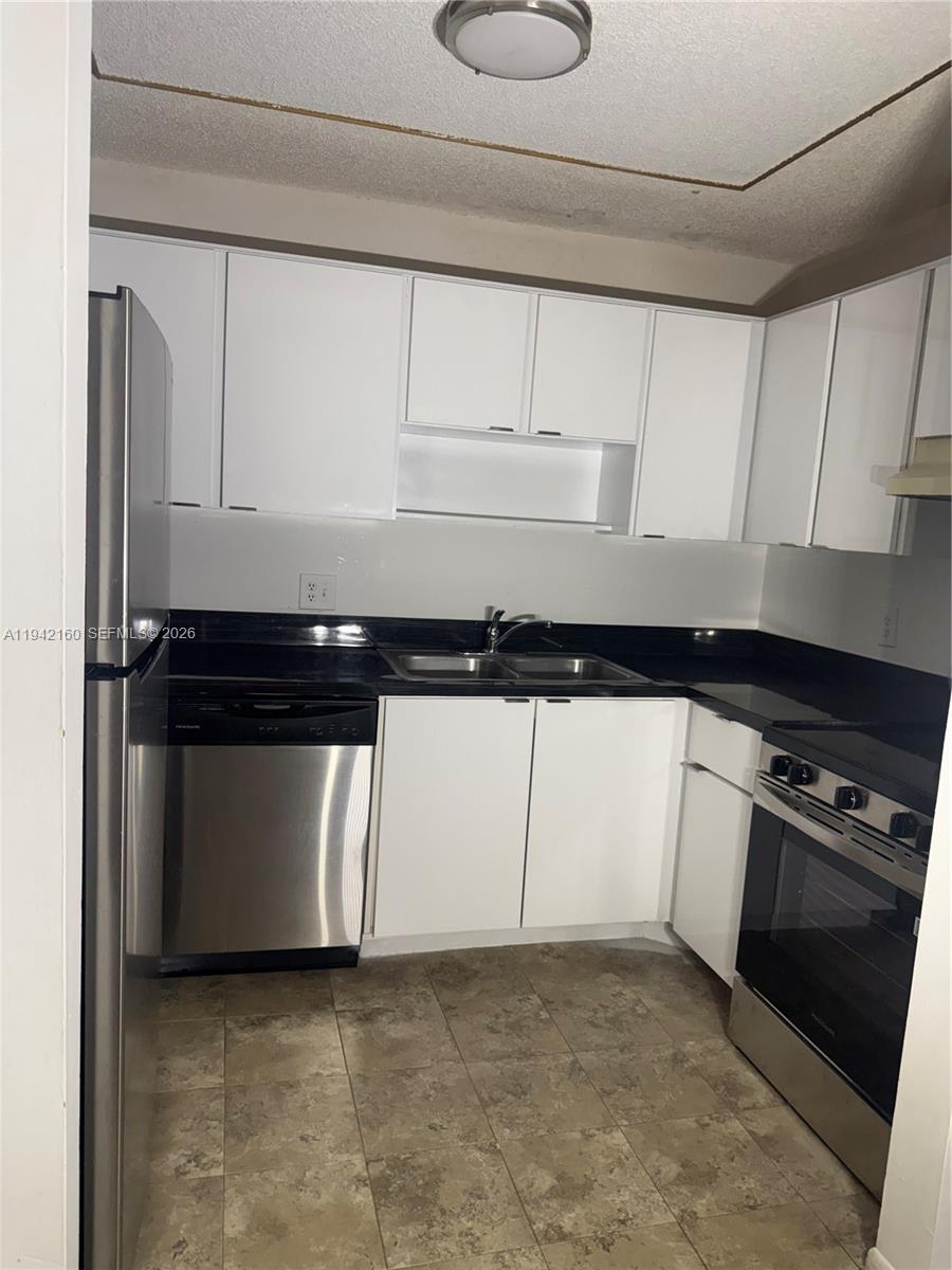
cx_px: 476
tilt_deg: -7.9
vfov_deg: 71.6
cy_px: 635
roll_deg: -3.9
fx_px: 880
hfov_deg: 56.8
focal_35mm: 24
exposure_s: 1/120
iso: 160
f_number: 1.78
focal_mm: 6.76
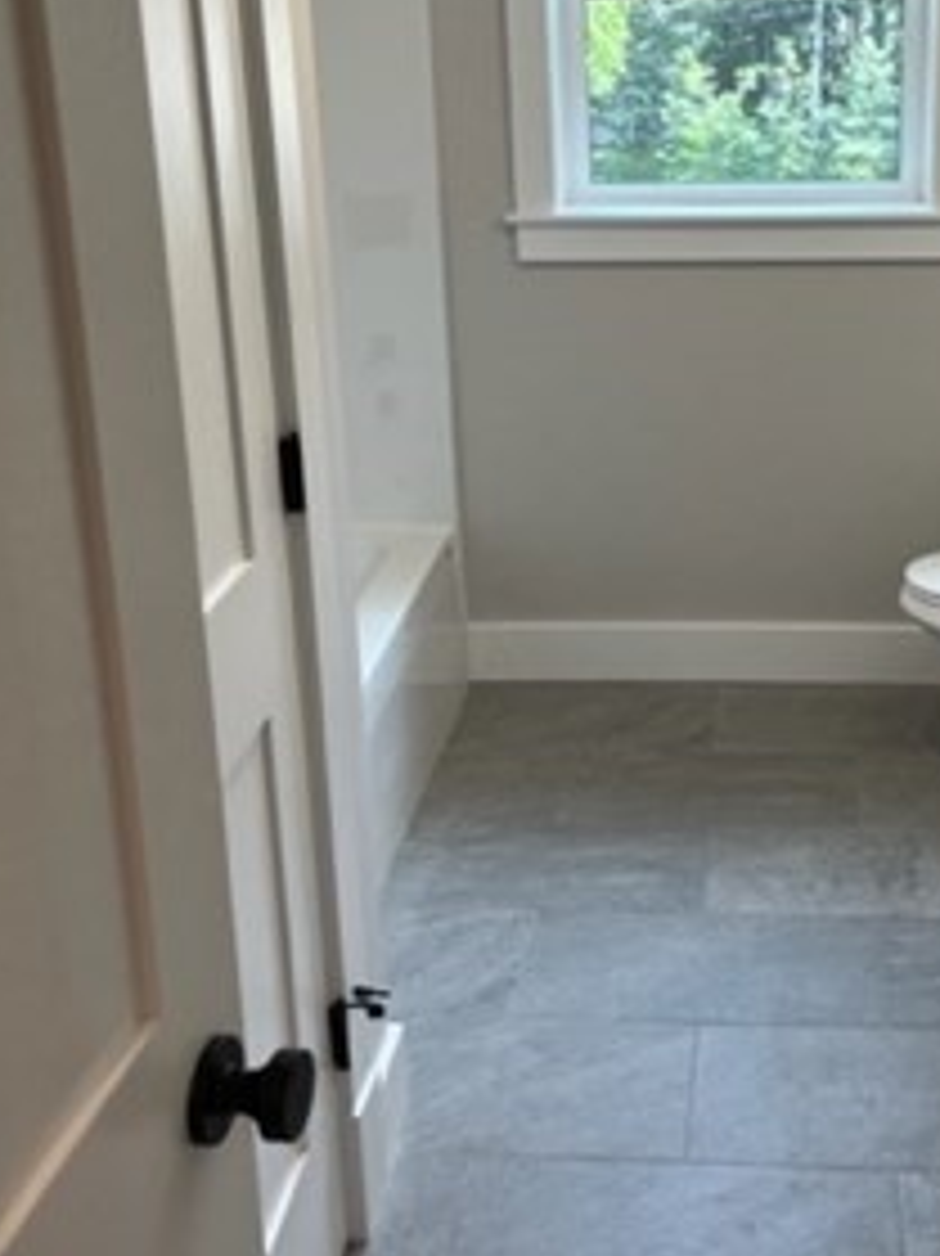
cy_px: 401
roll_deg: +0.5
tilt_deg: -14.4
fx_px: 1522
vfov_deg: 44.1
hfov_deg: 33.7
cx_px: 688
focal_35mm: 42
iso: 64
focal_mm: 5.1
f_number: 1.6
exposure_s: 1/120
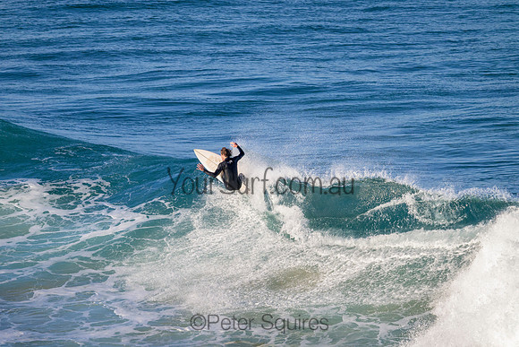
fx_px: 6200
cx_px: 260
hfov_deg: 4.8
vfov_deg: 3.2
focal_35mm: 430
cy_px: 174
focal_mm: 430
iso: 2200
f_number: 11
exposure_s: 1/2000
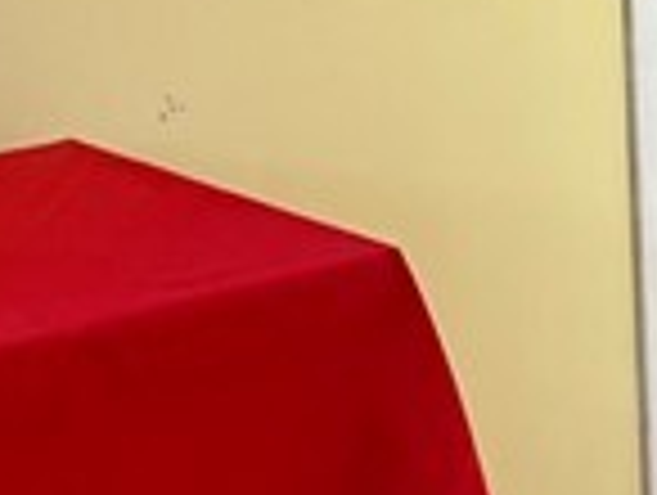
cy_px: 4
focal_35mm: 98
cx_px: 1202
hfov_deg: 16.5
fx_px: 1863
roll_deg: -1.1
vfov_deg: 14.9
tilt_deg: -8.7
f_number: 2.2
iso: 400
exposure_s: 1/60
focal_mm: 2.22
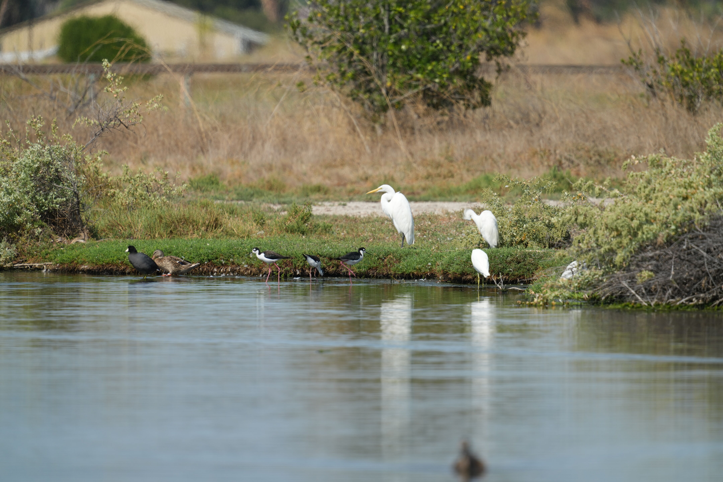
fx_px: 12049
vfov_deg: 2.3
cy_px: 241
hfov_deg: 3.4
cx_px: 362
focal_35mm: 600
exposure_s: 1/1250
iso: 250
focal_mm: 600
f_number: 5.6
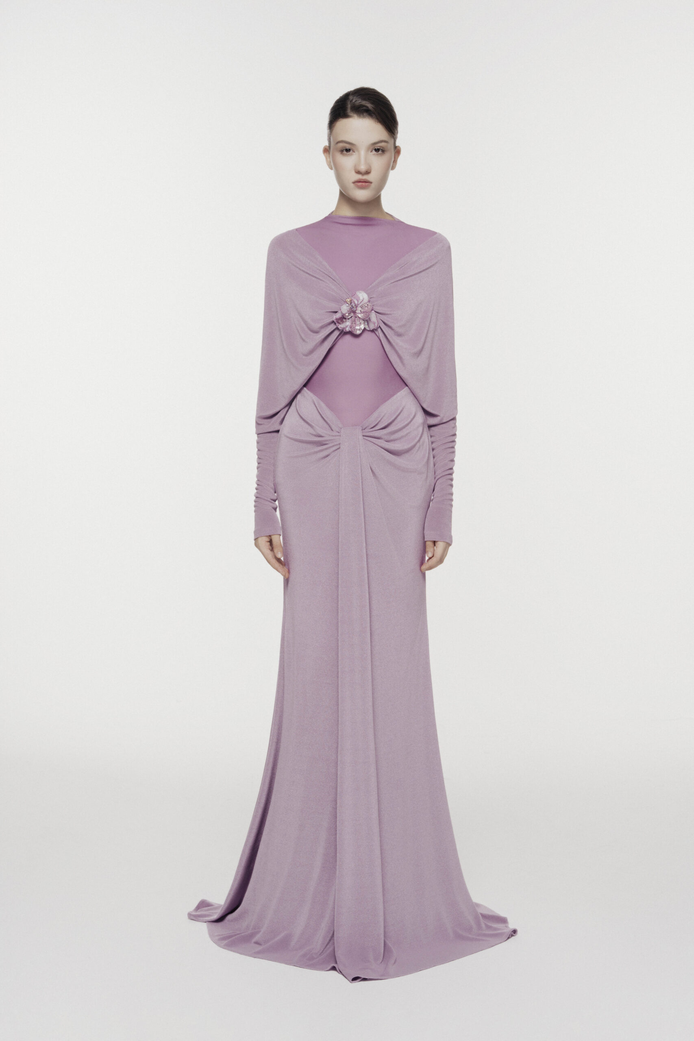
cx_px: 347
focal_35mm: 55
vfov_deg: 36.2
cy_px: 520
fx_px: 1590
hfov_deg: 24.6
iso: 250
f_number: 11
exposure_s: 1/200
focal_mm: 55
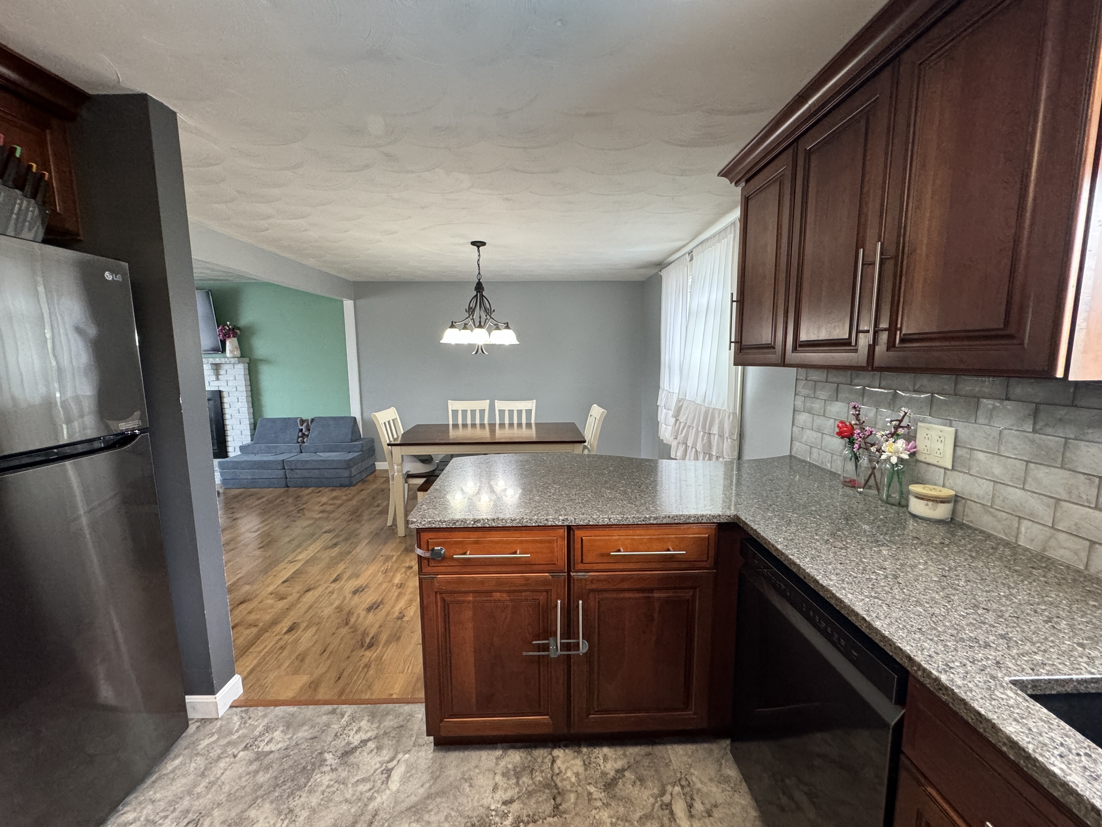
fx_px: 446
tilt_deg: -7.4
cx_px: 551
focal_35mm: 14
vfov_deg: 85.7
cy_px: 414
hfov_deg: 102.1
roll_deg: +0.7
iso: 250
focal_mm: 2.22
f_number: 2.2
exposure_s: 1/120
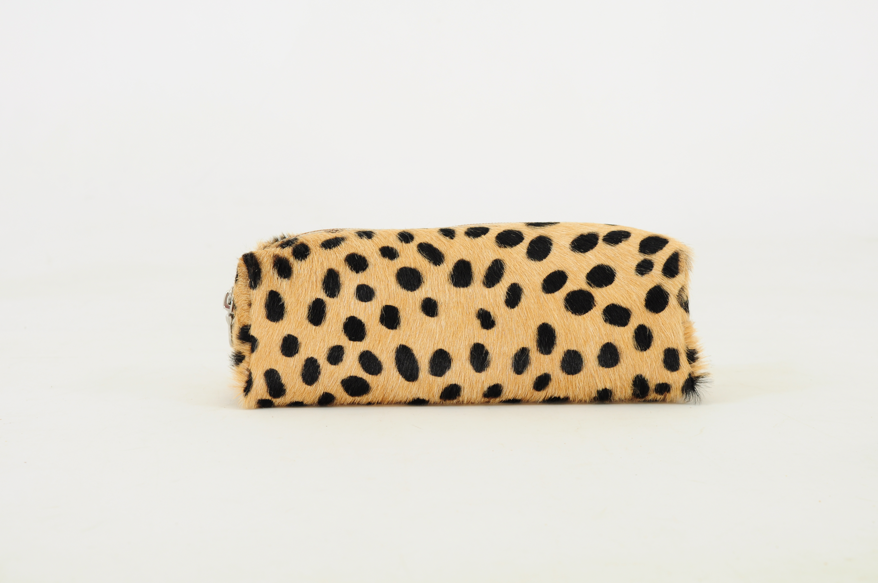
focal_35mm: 69
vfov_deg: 19.7
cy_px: 292
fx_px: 1681
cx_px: 439
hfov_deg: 29.3
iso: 200
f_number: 9
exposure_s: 1/25
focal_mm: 46
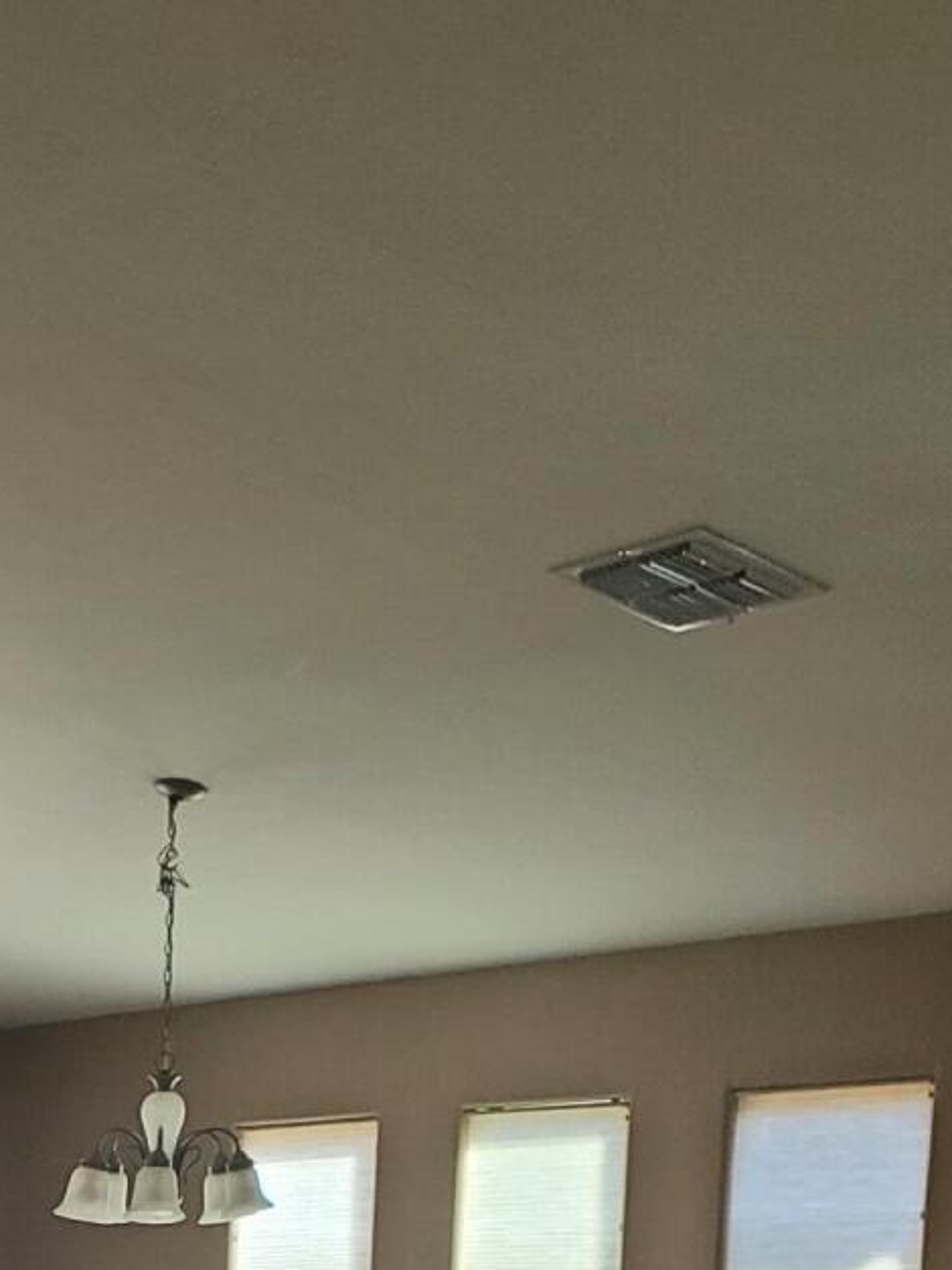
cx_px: -431
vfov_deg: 20.6
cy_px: 1831
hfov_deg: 16.4
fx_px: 3045
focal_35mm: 83
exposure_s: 1/86
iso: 100
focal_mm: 4.3
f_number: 2.4
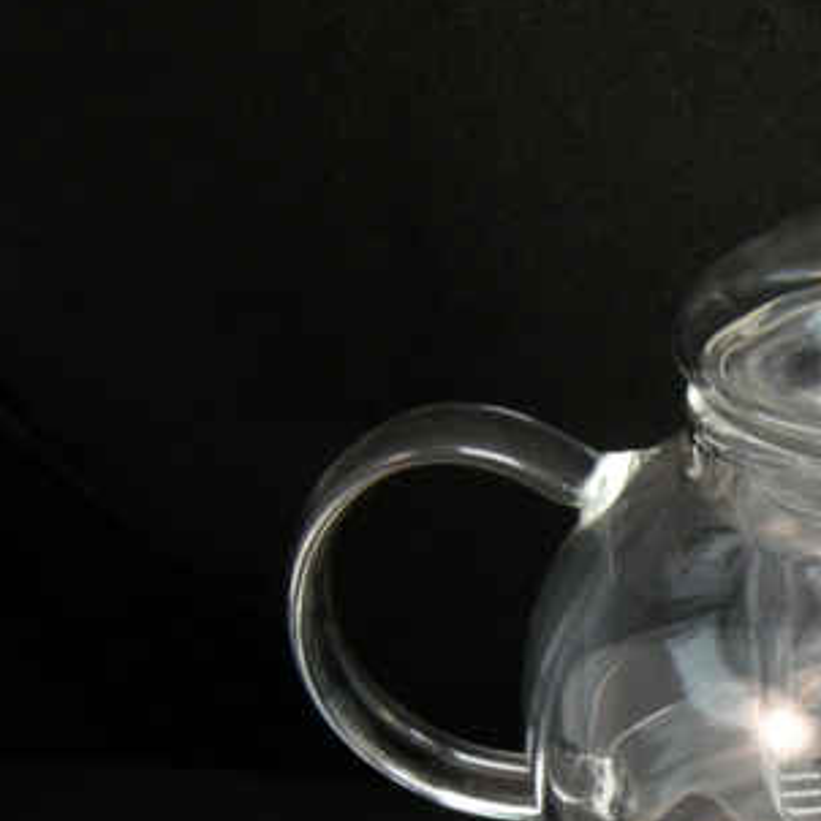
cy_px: 758
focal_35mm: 82
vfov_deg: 20.6
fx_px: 2200
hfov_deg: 20.1
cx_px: 932
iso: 155
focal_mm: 7.5
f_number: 2.7
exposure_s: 1/59.8
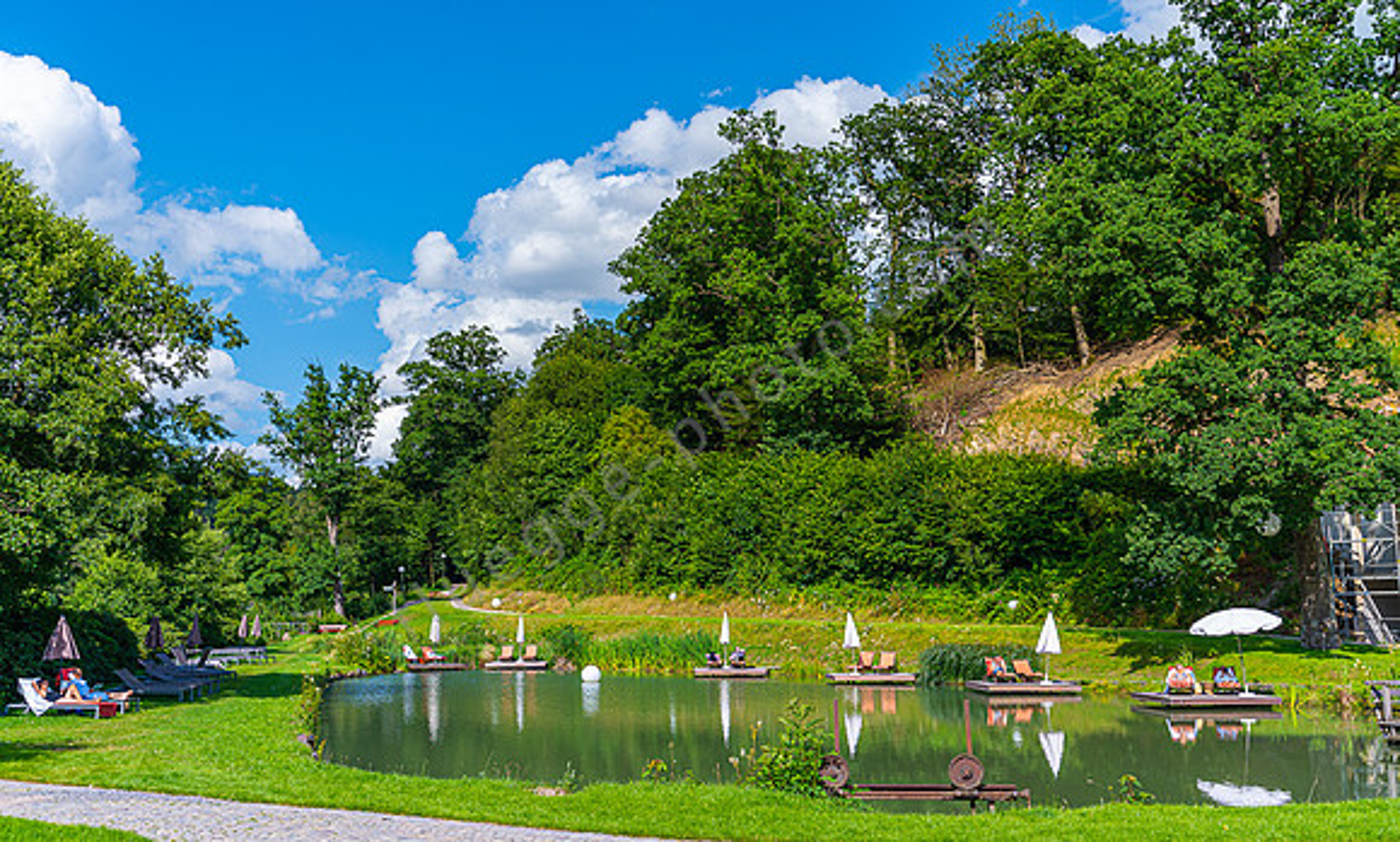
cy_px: 466
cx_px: 700
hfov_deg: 55.8
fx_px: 1322
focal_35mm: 35
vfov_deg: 35.3
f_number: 2.8
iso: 100
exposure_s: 1/1250
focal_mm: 34
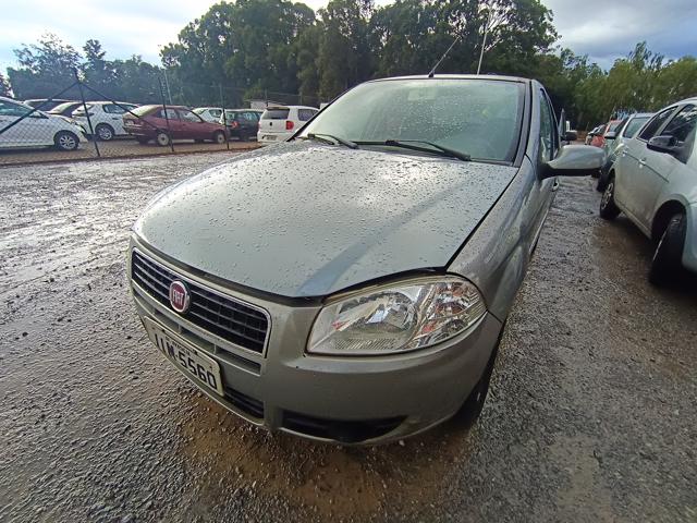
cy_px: 262
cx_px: 348
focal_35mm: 13
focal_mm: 1.64
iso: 100
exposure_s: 1/233
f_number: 2.2
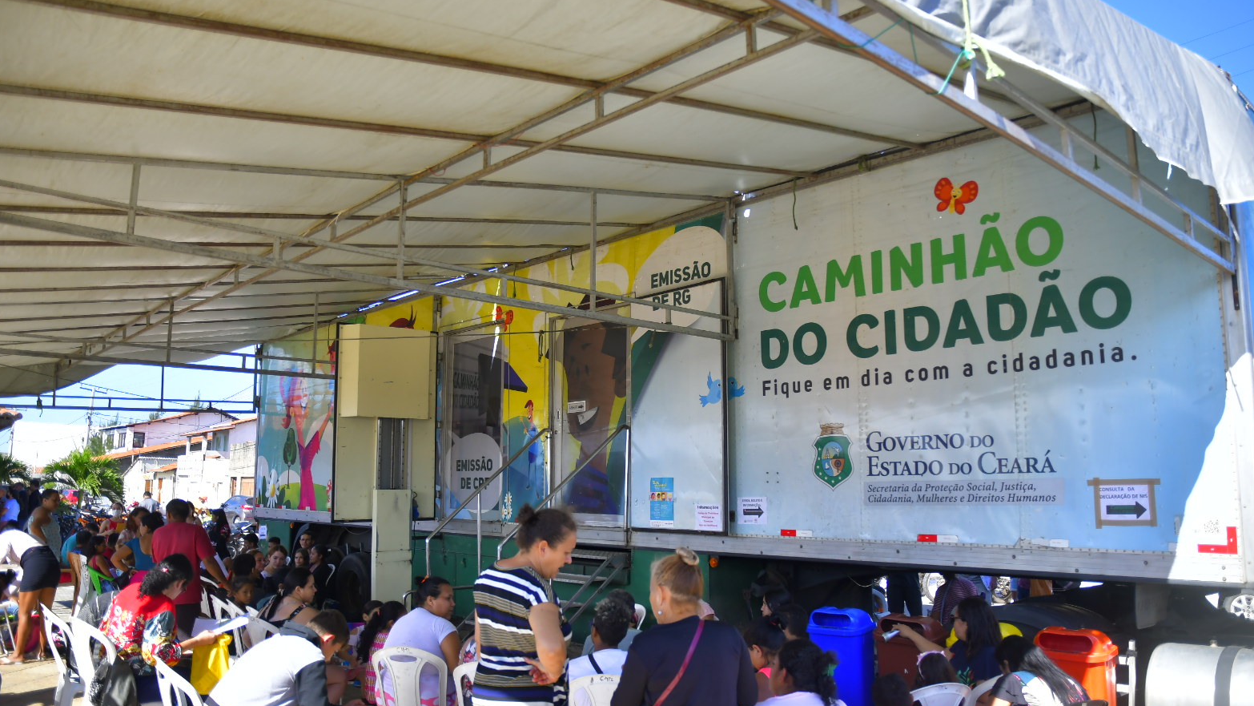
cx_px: 643
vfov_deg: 44.4
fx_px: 865
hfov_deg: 71.9
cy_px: 365
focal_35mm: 26
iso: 200
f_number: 2.8
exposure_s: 1/1500
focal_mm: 16
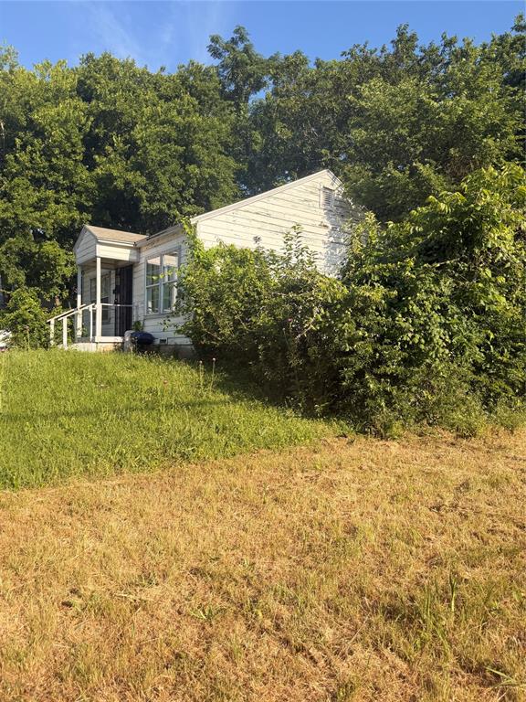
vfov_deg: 71.6
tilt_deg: -0.1
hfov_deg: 56.8
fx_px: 486
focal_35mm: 24
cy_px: 351
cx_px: 263
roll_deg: -1.2
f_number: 1.78
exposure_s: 1/2907
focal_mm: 6.76
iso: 100
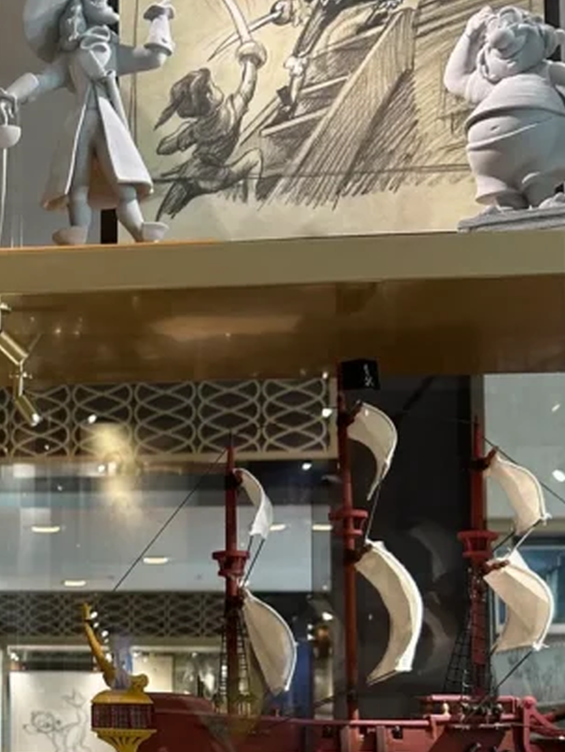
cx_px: -90
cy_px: 580
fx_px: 1434
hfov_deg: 21.0
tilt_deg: +6.9
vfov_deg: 28.8
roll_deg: -1.8
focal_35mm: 66
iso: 125
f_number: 1.5
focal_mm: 5.7
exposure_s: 1/120
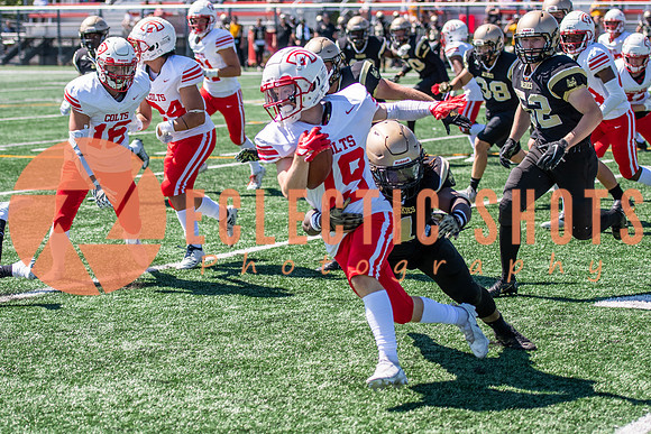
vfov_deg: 11.8
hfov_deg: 17.6
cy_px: 217
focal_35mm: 116
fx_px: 2098
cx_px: 291
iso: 160
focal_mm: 70
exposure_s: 1/1600
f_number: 2.8
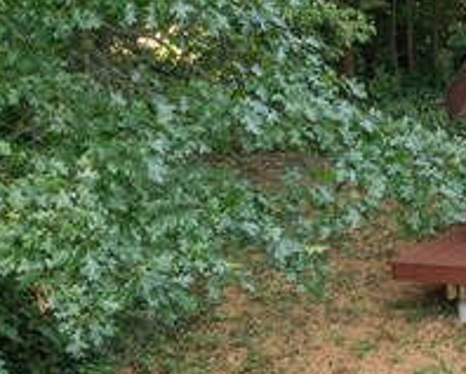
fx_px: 2196
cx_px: 1132
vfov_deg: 9.7
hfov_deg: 10.4
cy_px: 147
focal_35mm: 159
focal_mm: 10.26
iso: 100
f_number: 9
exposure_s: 1/10
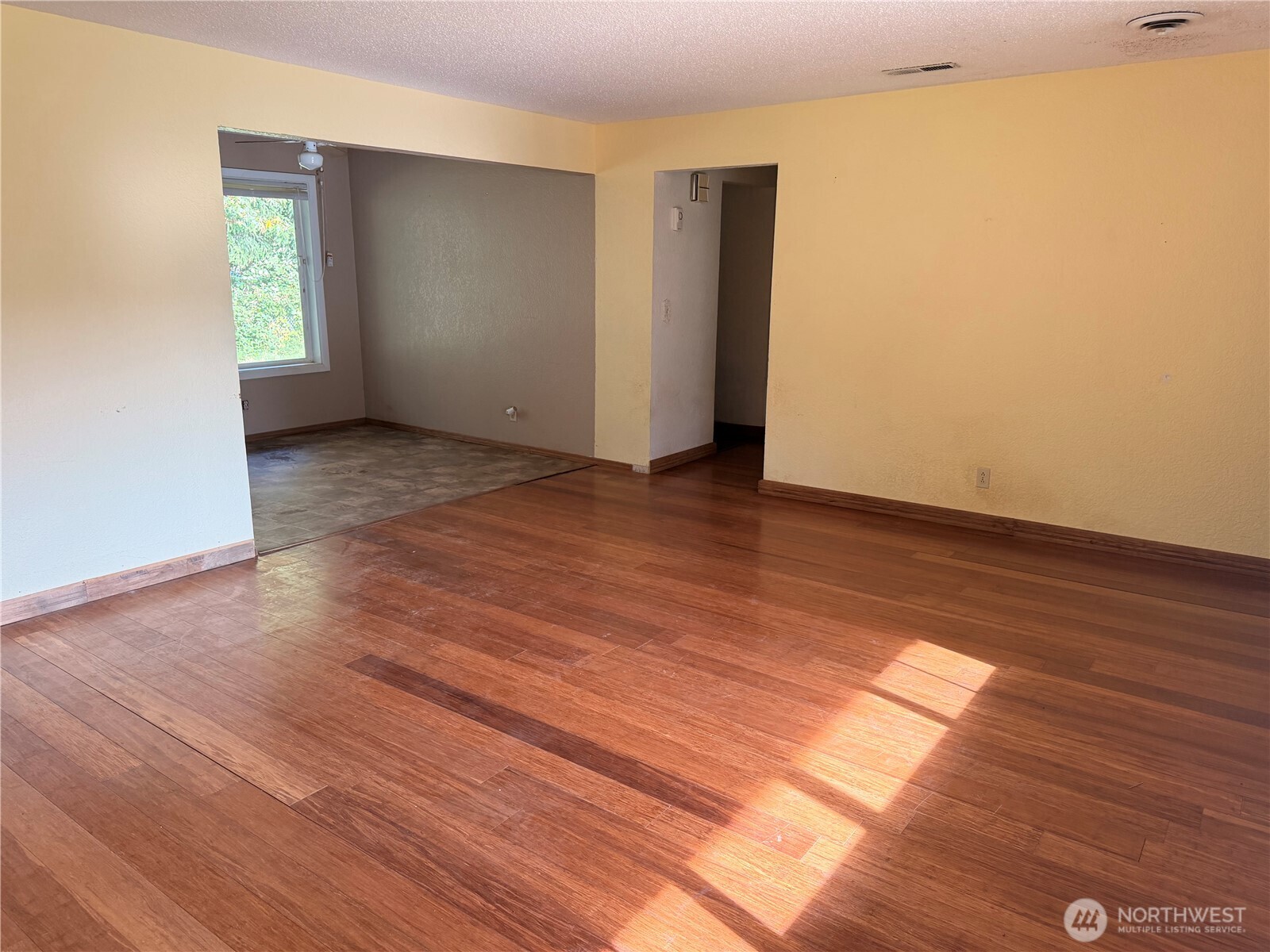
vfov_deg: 56.8
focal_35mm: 24
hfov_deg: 71.6
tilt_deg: -12.9
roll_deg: -0.1
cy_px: 476
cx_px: 635
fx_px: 881
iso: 160
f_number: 1.78
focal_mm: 6.76
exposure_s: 1/155
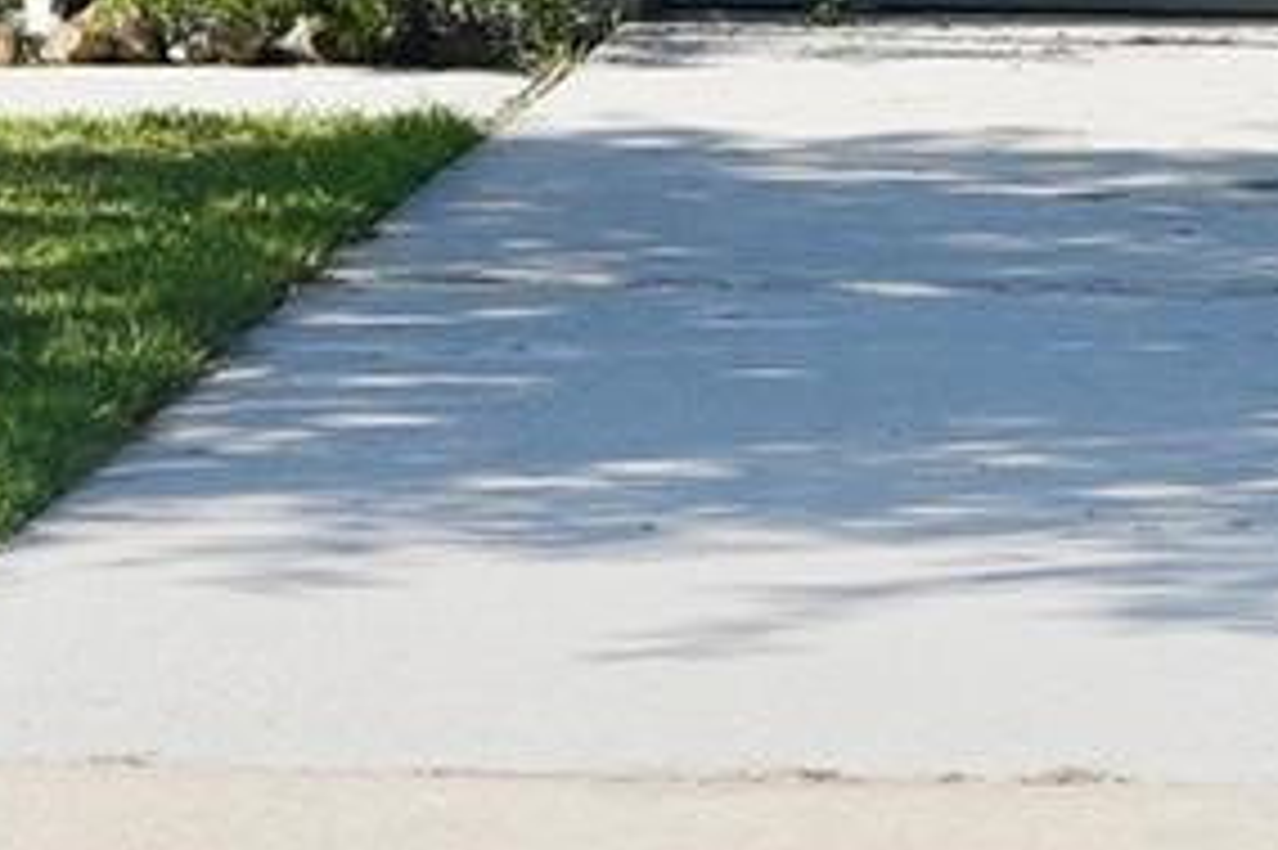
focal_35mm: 173
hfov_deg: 11.6
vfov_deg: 7.6
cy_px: -825
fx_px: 6138
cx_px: 1670
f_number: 2.8
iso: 125
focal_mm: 24
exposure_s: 1/2000
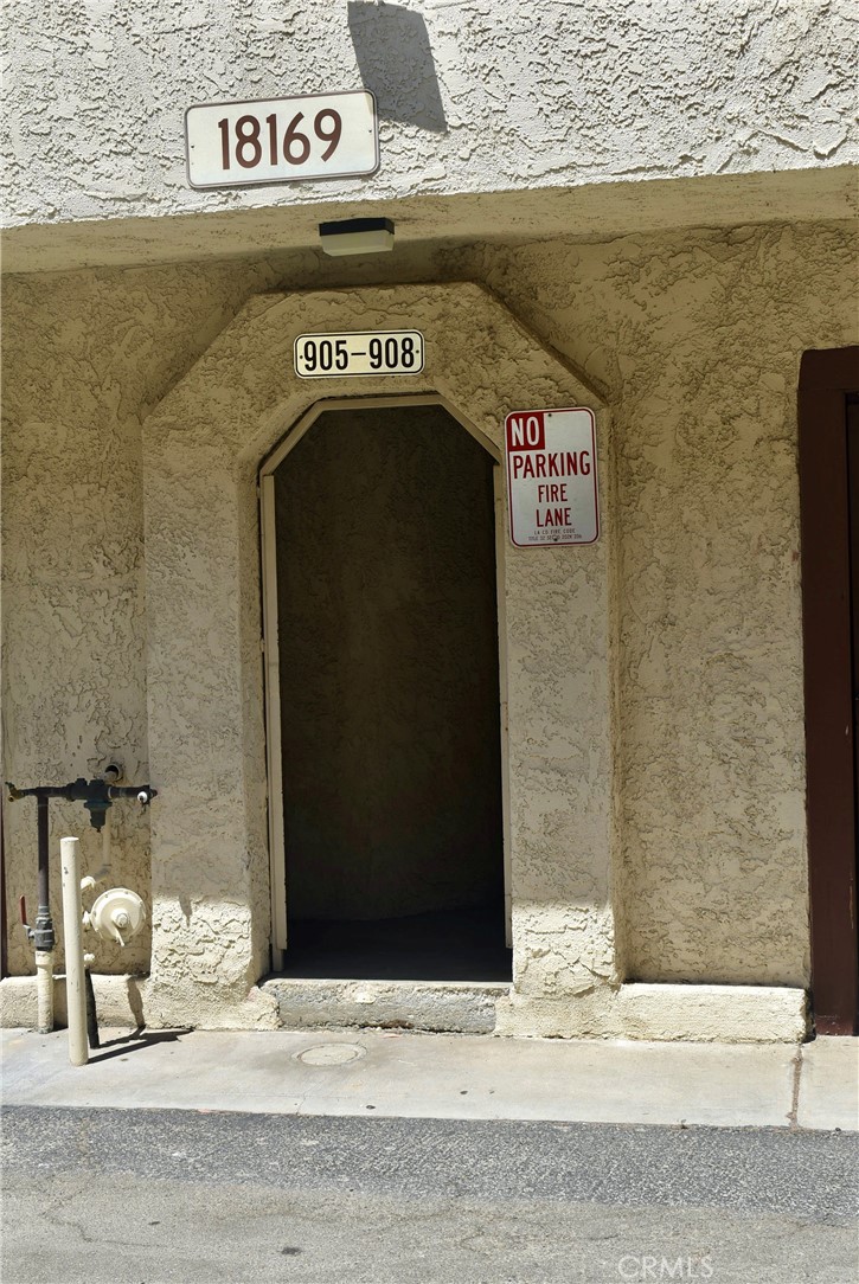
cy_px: 642
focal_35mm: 54
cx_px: 430
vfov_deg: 36.8
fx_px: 1928
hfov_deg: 25.1
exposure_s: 1/200
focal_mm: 36
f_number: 10
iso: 100
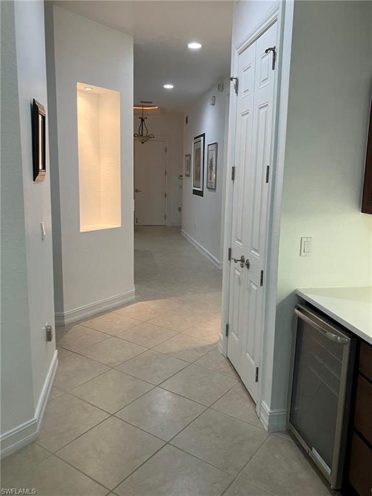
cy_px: 248
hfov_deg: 49.7
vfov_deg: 63.4
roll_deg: +0.2
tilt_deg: -7.3
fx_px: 401
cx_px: 186
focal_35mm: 28
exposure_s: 1/60
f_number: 1.8
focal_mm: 3.99
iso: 100
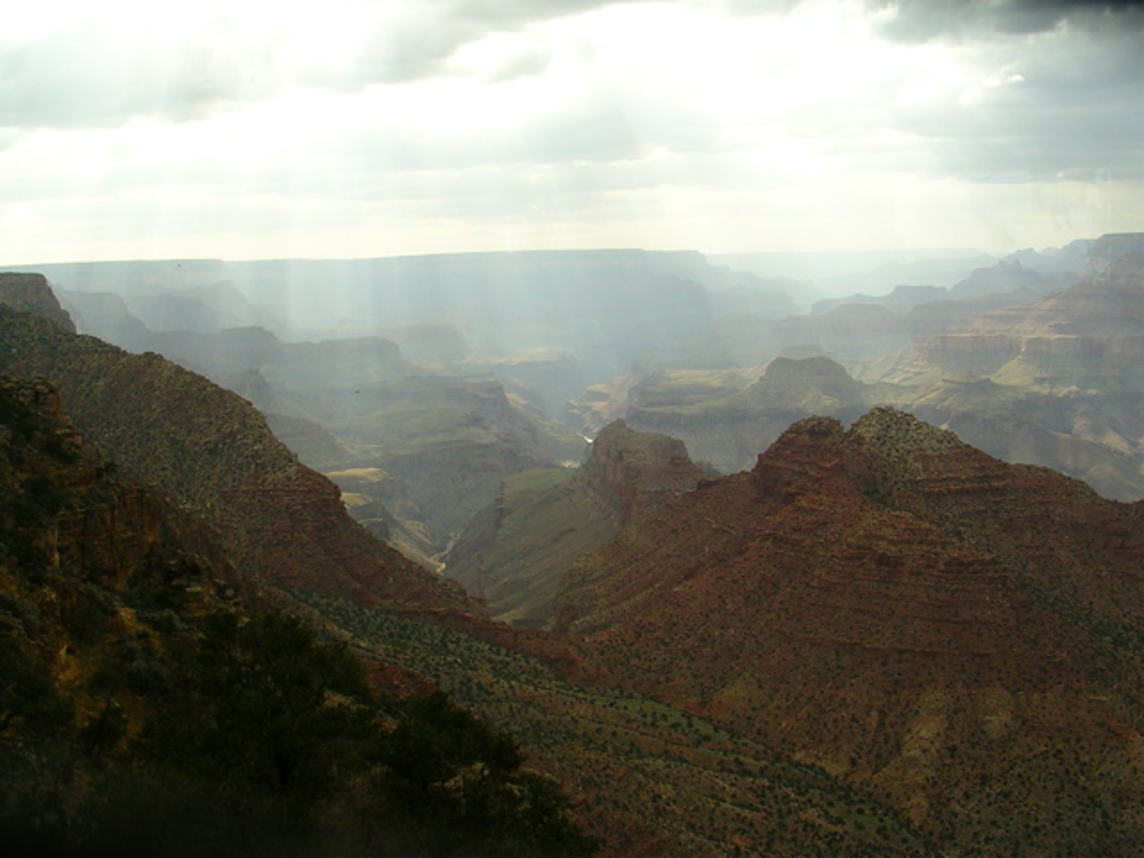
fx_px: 1256
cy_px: 429
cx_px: 572
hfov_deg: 49.0
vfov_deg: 37.7
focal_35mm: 38
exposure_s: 1/150
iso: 50
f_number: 5.6
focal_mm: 5.8
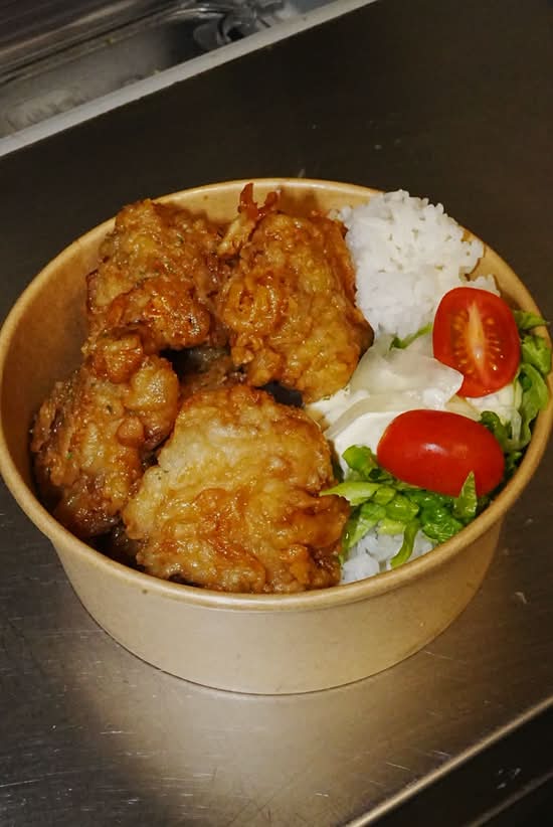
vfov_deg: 33.4
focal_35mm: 60
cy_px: 414
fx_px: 1379
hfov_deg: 22.7
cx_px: 276
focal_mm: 40
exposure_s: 1/60
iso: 10000
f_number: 22
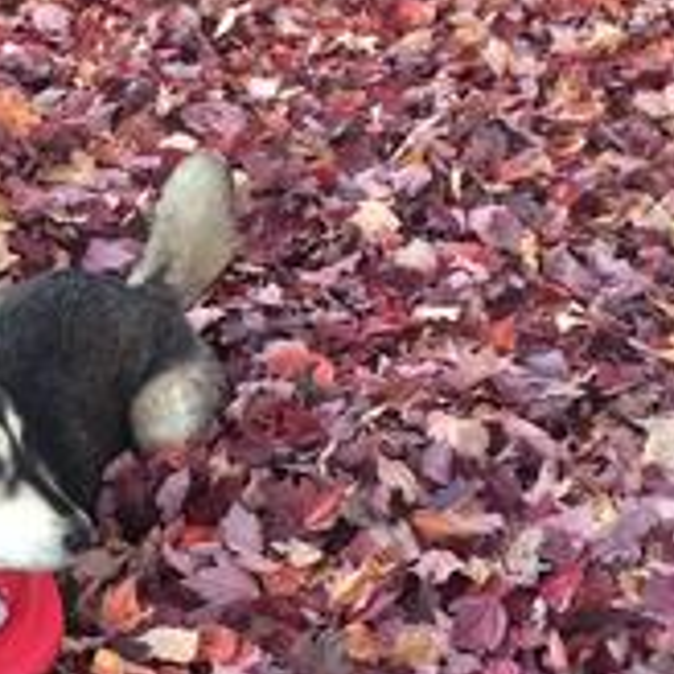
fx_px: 1652
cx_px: 4
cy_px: 547
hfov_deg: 22.2
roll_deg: +1.6
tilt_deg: -27.0
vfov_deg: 22.7
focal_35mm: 75
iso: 160
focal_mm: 4.15
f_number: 2.2
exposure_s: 1/30
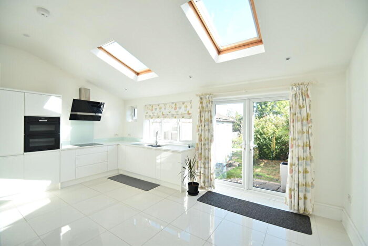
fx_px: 153
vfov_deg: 77.4
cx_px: 184
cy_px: 123
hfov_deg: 100.3
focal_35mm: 15
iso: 220
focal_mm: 10
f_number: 8
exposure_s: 1/250
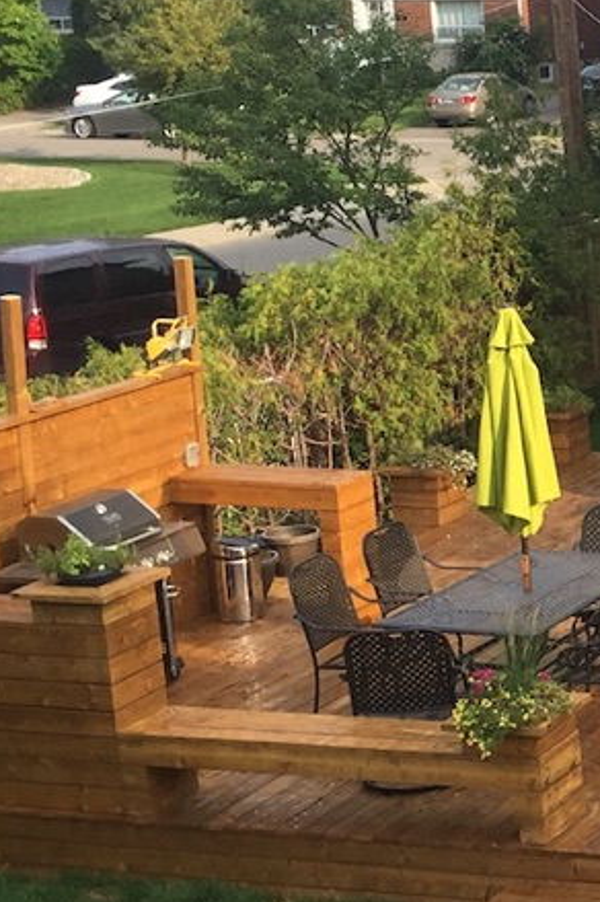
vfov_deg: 23.1
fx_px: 2203
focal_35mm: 88
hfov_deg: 13.8
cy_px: 419
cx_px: 1077
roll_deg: +0.9
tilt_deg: -11.3
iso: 32
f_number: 2.2
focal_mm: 4.15
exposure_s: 1/791
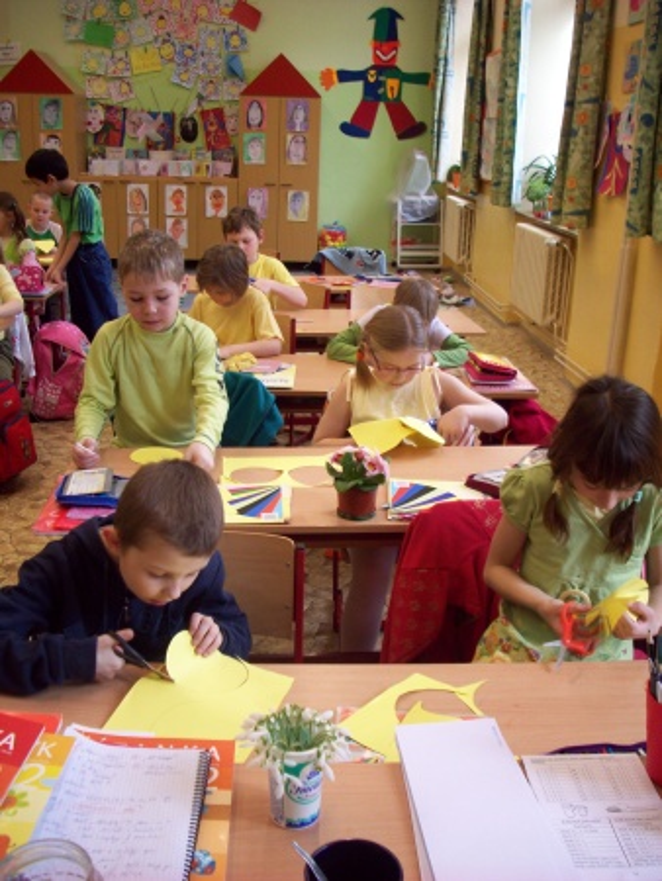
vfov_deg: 50.1
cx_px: 331
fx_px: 943
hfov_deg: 38.7
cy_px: 440
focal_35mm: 37
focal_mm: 6.2
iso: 82
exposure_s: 1/45
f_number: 2.8
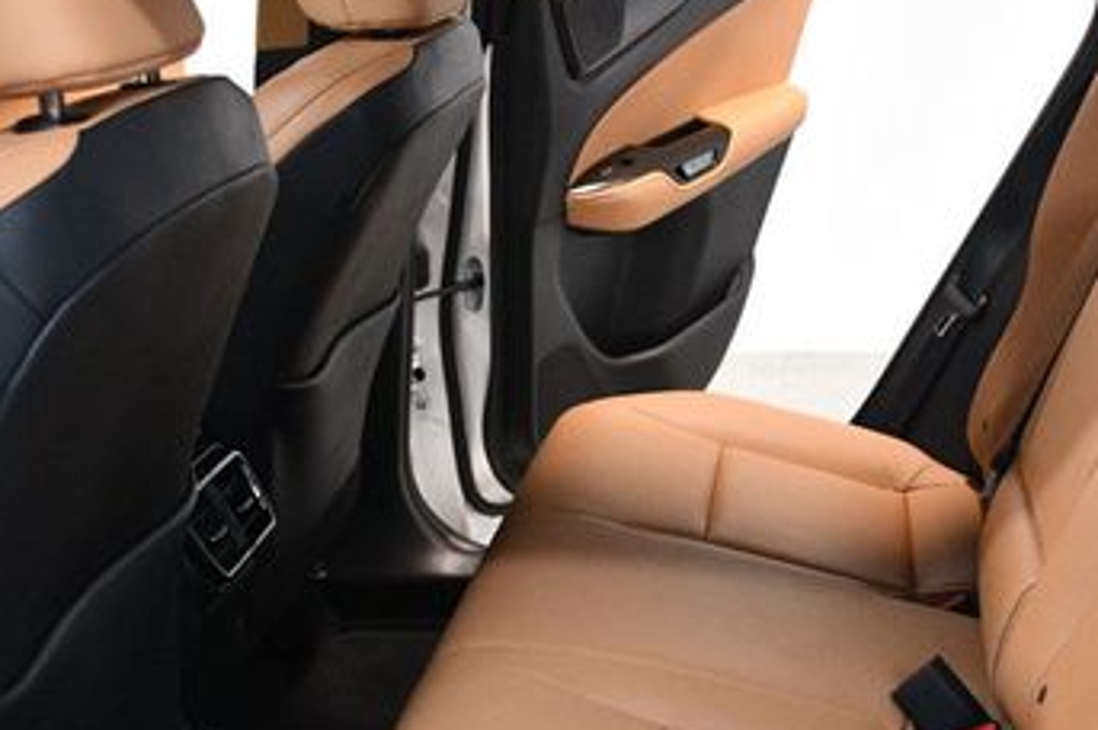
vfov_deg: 23.9
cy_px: 557
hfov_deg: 35.4
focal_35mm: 56
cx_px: 714
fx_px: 1706
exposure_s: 1/100
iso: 3200
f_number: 3.5
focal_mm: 20
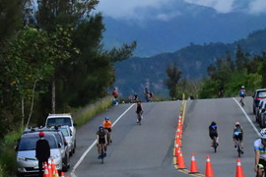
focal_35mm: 260
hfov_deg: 7.9
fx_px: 1921
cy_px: 151
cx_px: 272
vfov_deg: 5.3
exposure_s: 1/4000
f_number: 16
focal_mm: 90
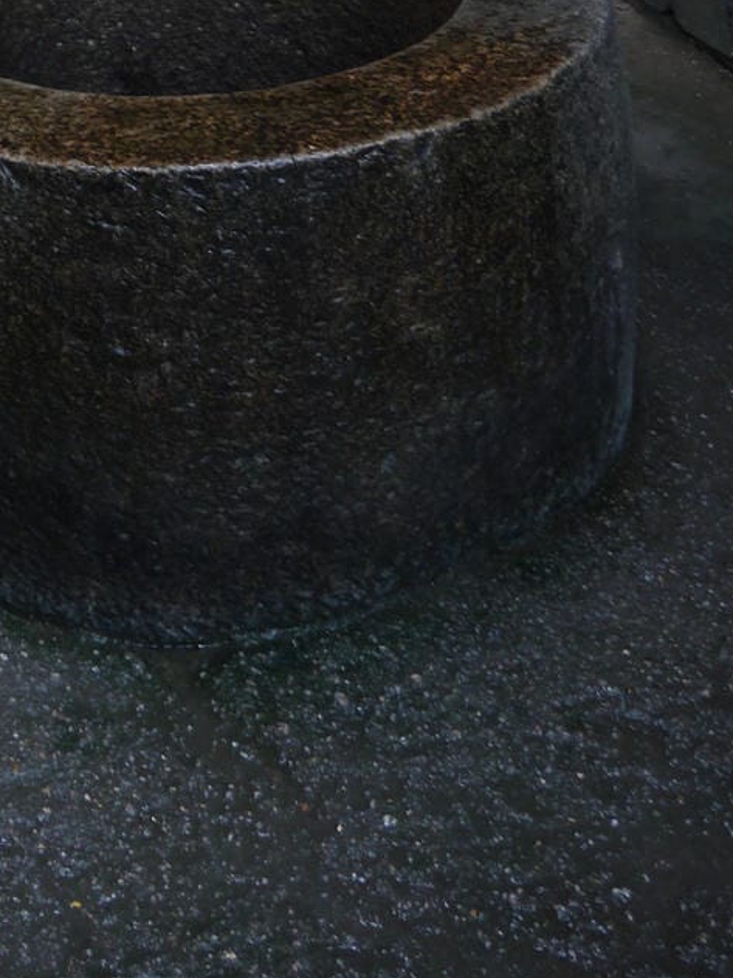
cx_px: -50
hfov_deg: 19.9
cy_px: -181
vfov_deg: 24.9
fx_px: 2005
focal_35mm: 71
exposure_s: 1/60
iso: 160
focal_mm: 14
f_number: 3.5
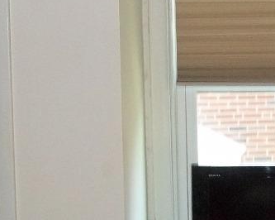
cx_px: 266
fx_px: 1236
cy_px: 237
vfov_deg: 10.0
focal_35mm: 152
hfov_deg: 12.6
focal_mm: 6.5
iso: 160
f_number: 3.1
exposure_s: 1/30
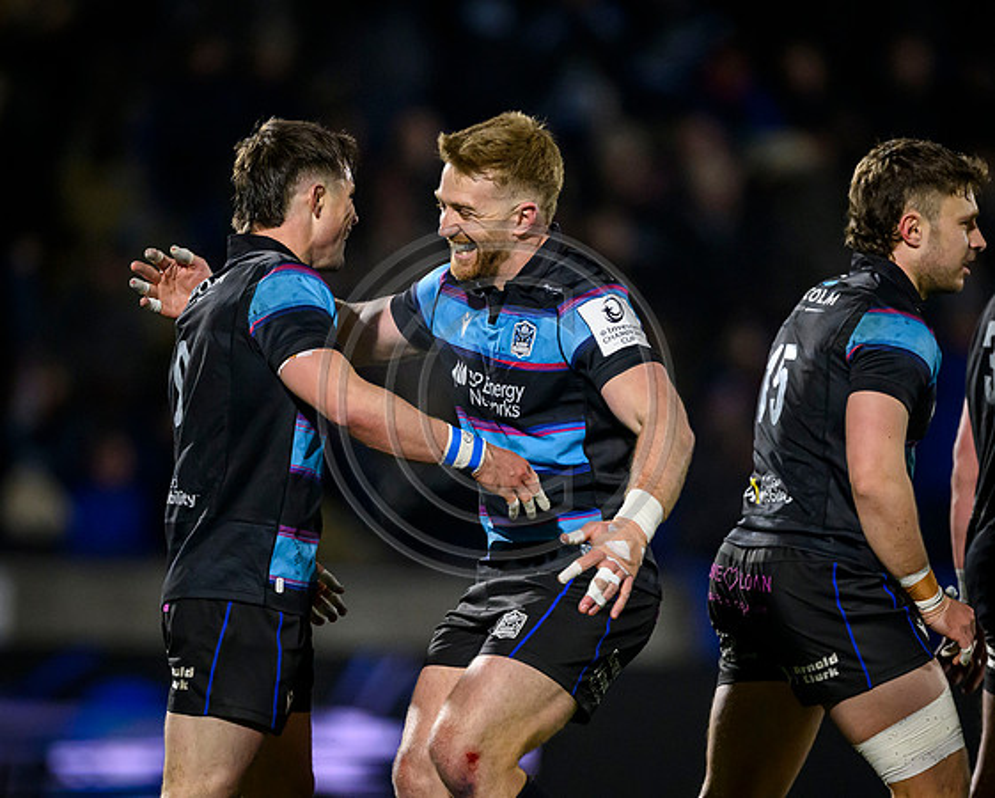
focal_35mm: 665
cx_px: 533
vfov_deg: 2.3
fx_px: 19596
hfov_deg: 2.9
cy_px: 502
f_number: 3.2
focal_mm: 400
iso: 5000
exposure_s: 1/2000
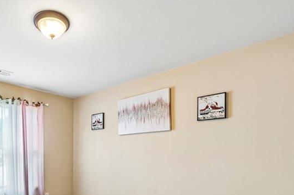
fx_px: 188
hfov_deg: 72.5
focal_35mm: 23
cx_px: 85
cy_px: 139
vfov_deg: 53.2
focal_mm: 12
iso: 400
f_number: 8
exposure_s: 1/6
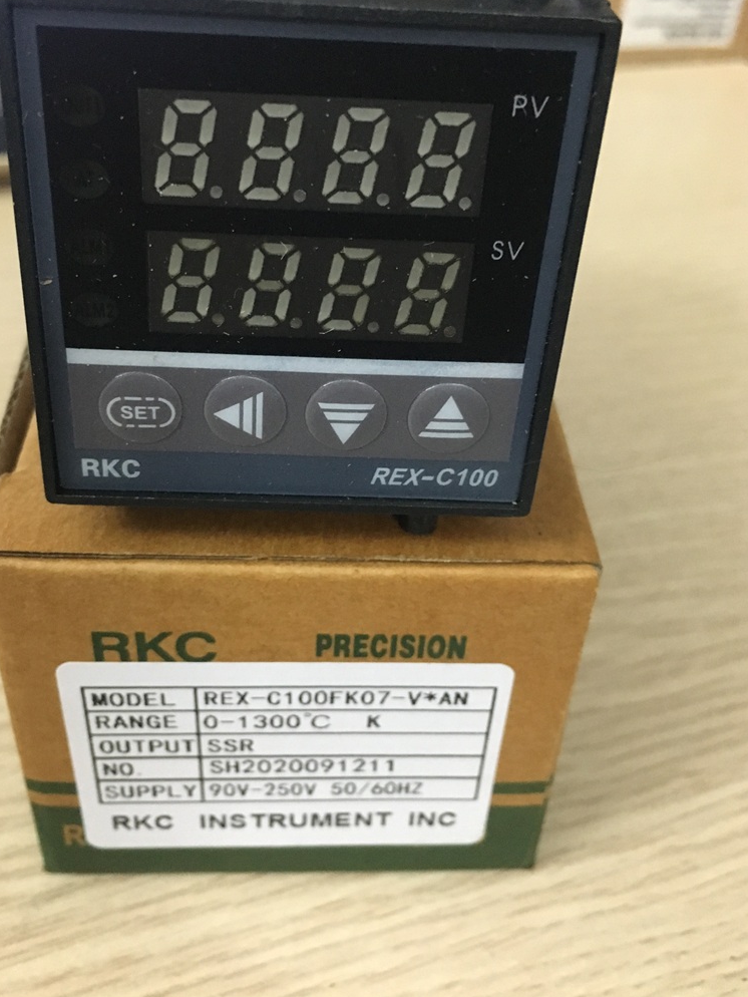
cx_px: 334
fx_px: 1008
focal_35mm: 35
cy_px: 422
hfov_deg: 40.7
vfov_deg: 52.4
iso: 250
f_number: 2.2
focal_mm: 4.15
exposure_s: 1/17
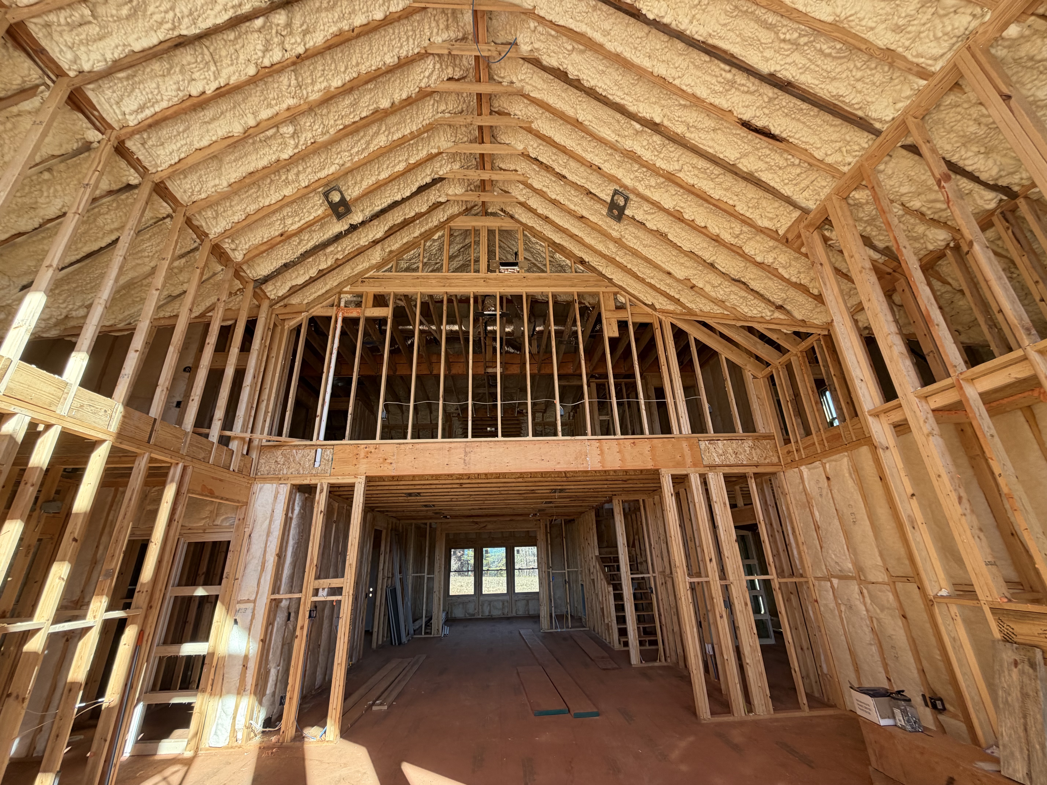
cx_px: 524
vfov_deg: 85.7
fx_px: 423
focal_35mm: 14
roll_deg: +1.8
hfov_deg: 102.1
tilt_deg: +20.6
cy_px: 392
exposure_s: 1/130
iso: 64
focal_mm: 2.22
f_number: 2.2
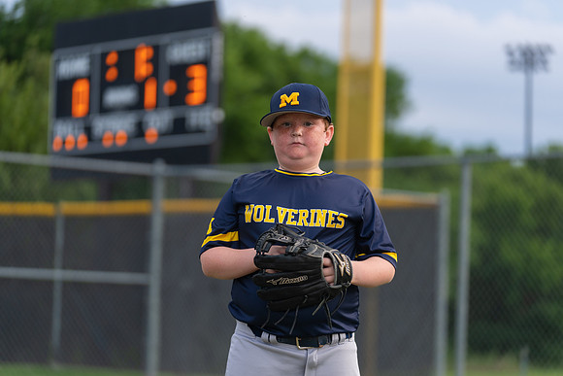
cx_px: 282
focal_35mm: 129
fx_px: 2018
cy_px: 188
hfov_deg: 15.9
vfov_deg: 10.6
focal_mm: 129
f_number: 2.8
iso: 250
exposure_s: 1/320
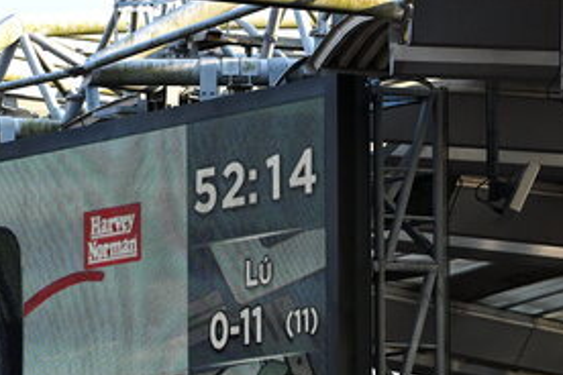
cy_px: 508
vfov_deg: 3.1
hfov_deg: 4.6
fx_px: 6974
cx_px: -110
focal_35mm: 446
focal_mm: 120
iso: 250
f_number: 2.8
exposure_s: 1/1600
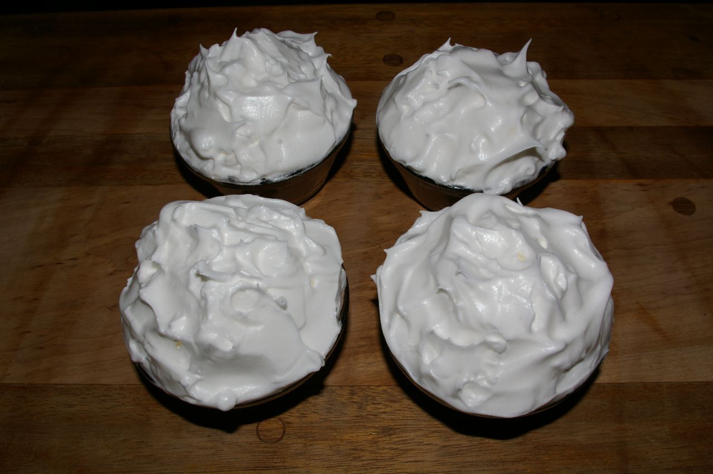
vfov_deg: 41.7
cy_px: 237
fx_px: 623
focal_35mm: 32
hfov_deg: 59.5
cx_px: 356
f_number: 13
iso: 200
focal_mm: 21
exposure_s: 1/30
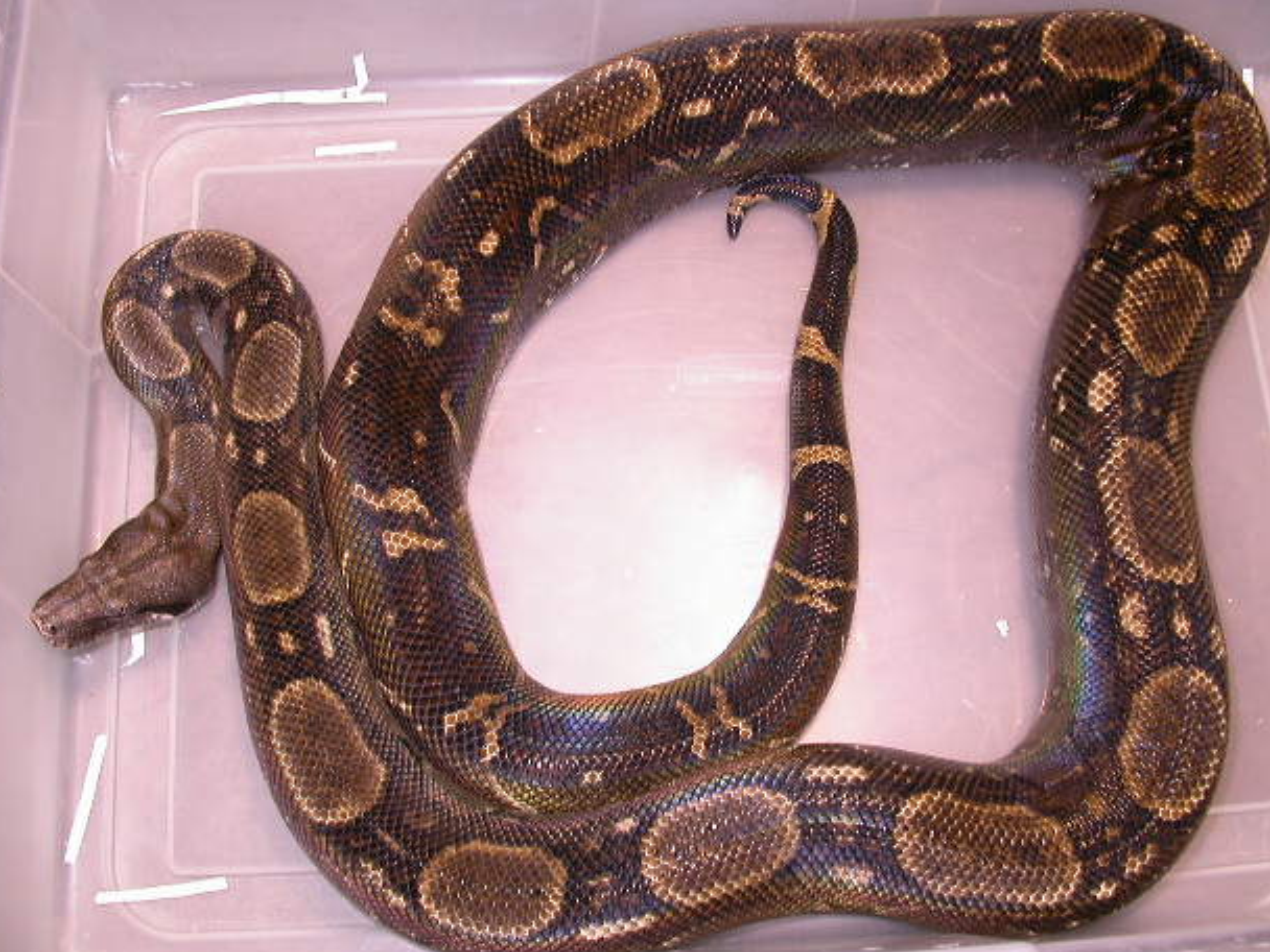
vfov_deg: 36.0
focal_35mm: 40
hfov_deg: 46.8
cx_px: 641
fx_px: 1468
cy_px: 482
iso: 100
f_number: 3
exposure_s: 1/66.7
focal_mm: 7.85
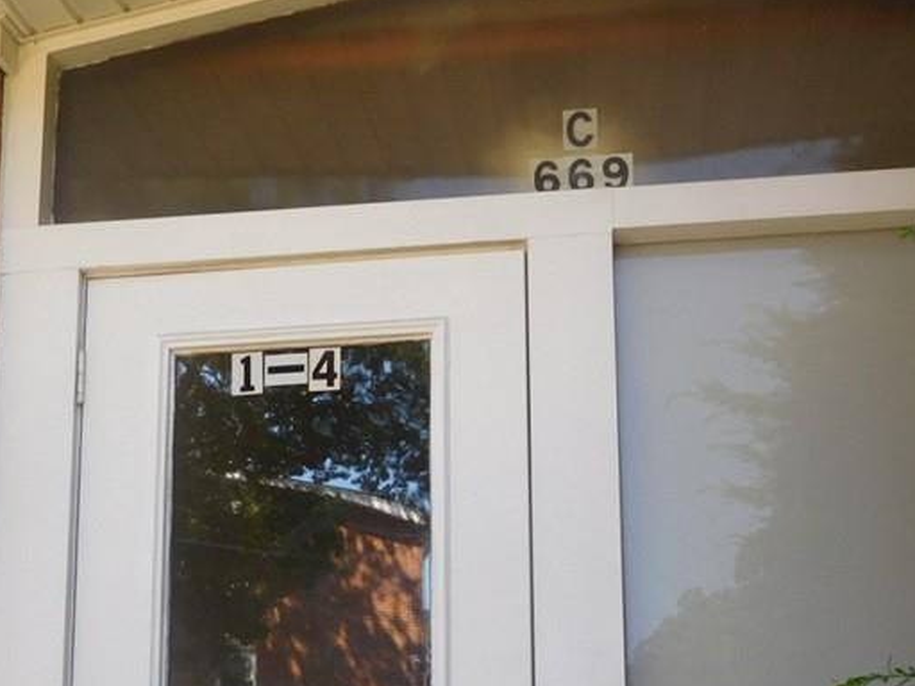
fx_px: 1322
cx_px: 506
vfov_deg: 27.8
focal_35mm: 50
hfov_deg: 38.1
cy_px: 647
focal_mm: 4.5
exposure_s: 1/200
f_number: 3.4
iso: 125
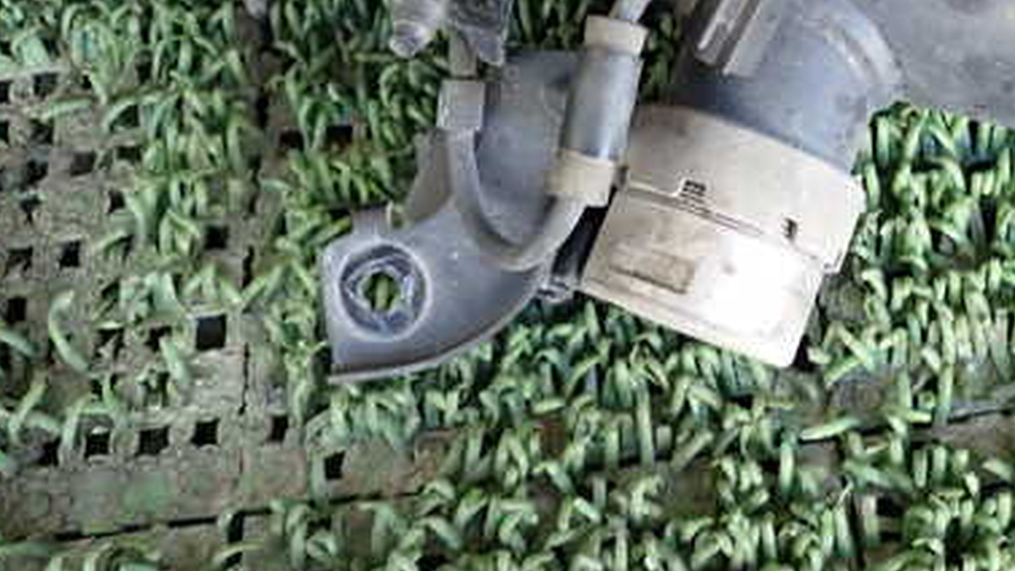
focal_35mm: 52
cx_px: 727
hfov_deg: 39.1
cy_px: 43
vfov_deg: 22.4
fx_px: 1399
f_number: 2.3
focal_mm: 5.4
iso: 200
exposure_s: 1/30
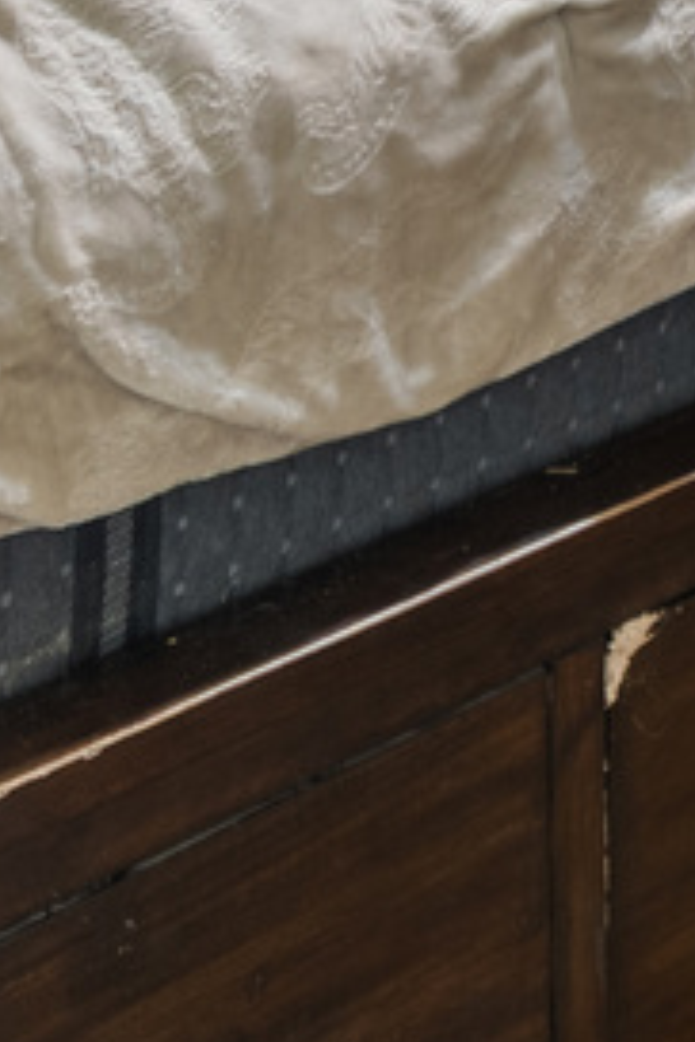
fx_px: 2577
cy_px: -966
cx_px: 1161
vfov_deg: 17.4
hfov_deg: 14.0
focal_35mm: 89
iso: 100
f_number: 5
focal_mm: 10
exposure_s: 1/25
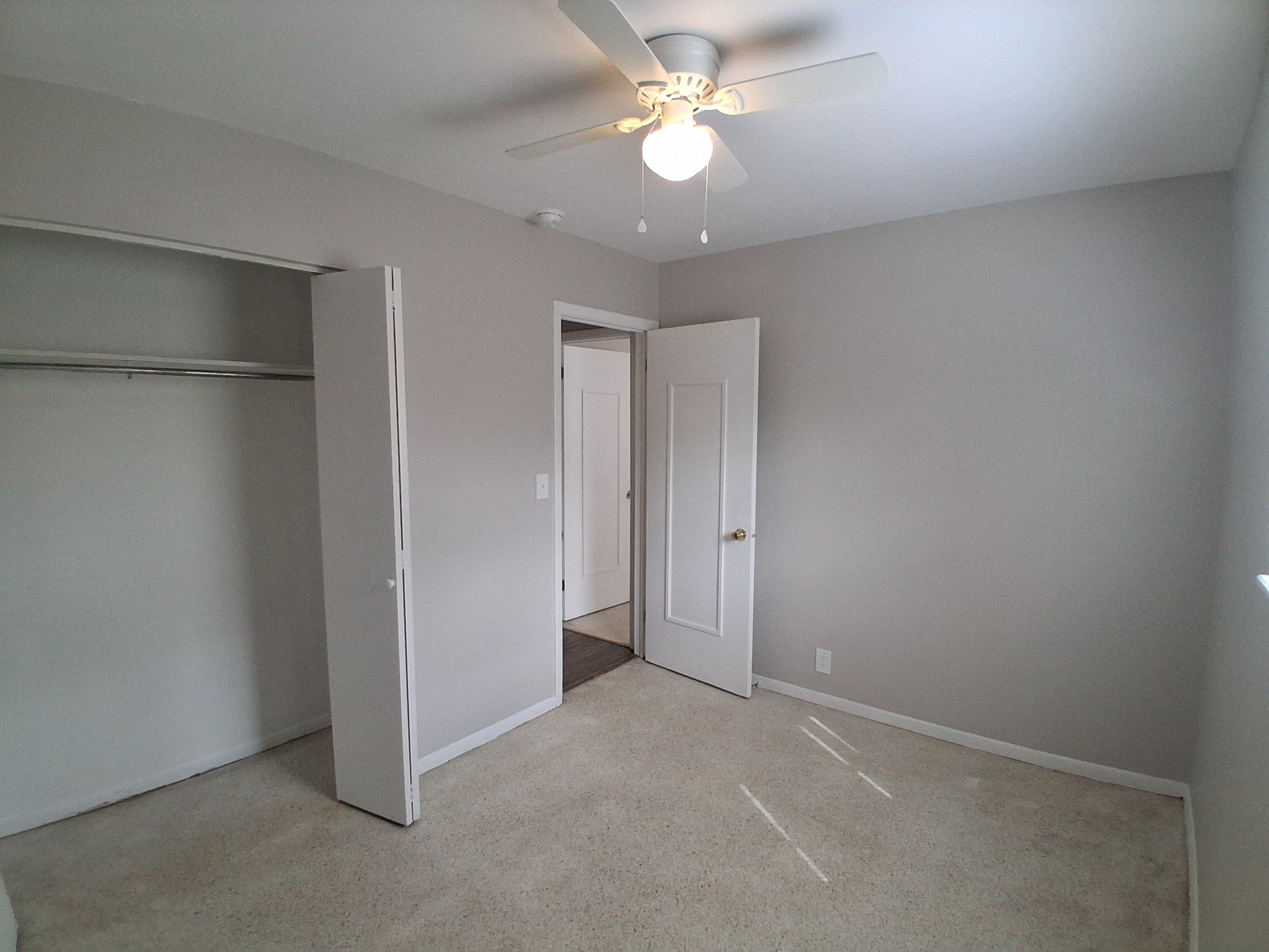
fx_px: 623
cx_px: 634
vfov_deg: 74.7
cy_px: 476
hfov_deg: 91.0
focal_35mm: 17
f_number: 2.2
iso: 160
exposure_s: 1/120
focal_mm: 1.4
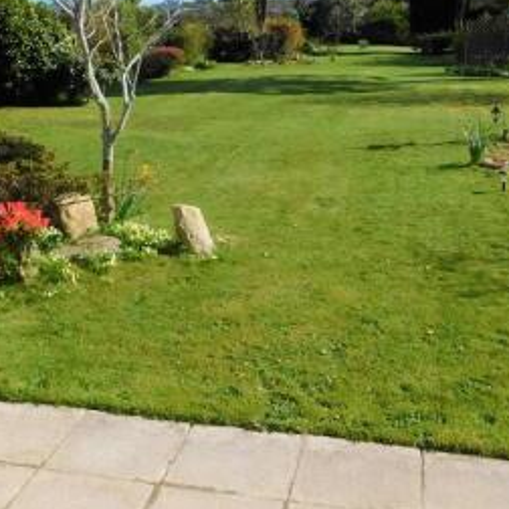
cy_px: 118
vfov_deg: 35.2
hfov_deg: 36.1
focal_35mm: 47
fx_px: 782
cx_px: 256
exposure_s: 1/500
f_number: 6
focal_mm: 4
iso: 125
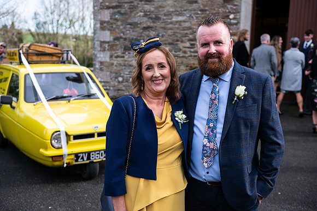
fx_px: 388
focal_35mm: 44
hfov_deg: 44.5
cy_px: 106
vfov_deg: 30.5
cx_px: 158
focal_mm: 44
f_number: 3.5
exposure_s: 1/640
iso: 200
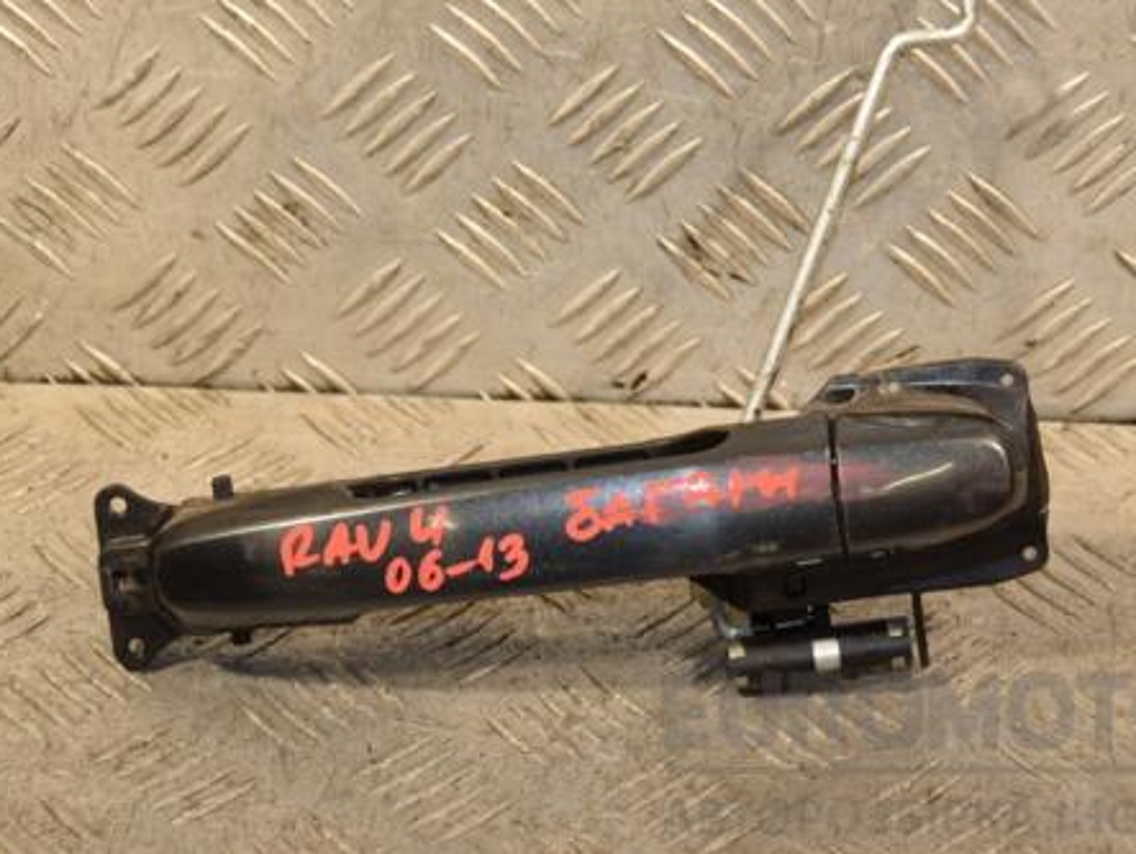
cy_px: 369
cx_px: 613
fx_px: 3974
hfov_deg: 16.3
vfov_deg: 12.3
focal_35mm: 121
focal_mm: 62
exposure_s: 1/160
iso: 800
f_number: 5.3
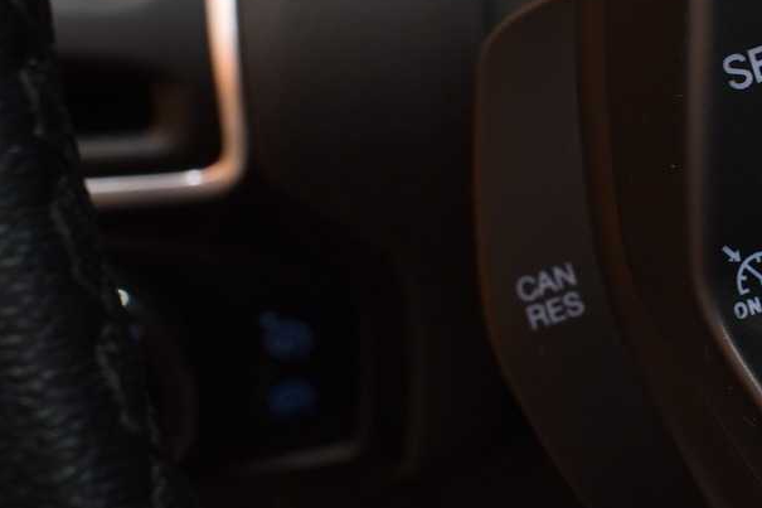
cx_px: 776
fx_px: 1785
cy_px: 280
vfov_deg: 16.2
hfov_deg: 23.1
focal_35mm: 84
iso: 400
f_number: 8
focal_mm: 21
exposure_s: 1/13
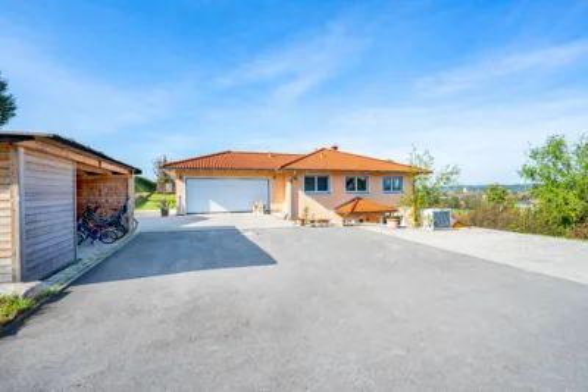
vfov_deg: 73.8
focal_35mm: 16
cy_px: 196
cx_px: 294
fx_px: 261
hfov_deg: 96.7
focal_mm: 16
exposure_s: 1/640
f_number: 11
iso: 160
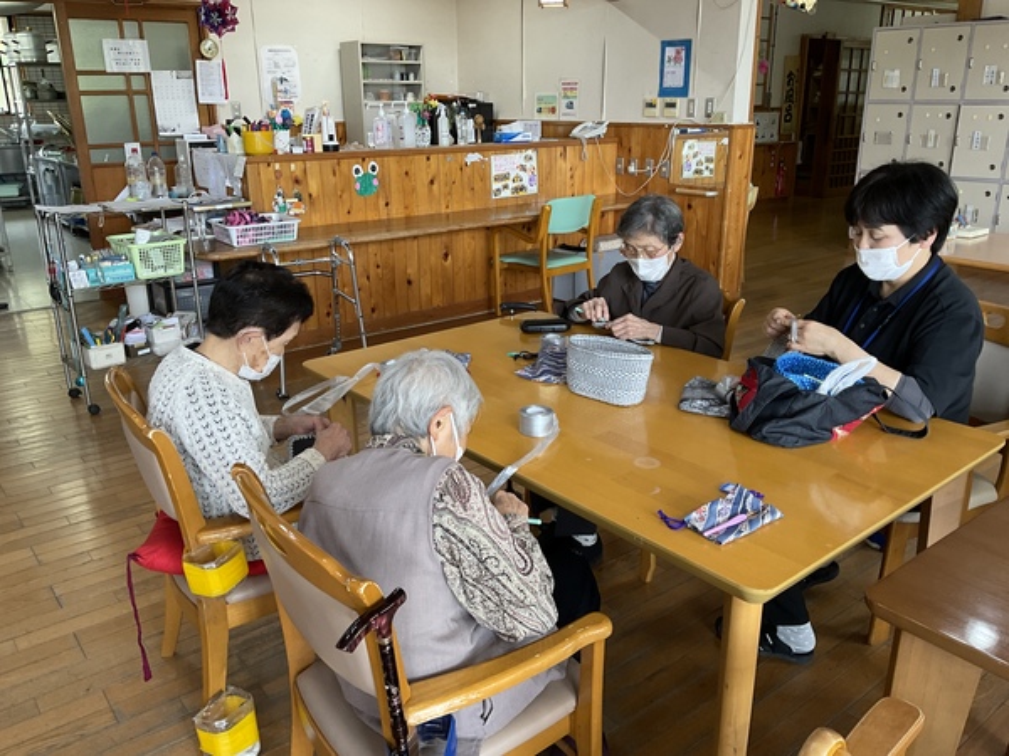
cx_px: 504
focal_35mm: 29
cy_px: 378
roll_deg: +2.3
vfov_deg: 48.2
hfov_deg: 61.7
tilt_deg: -17.2
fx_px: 845
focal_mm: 3
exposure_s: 1/60
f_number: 1.8
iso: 50
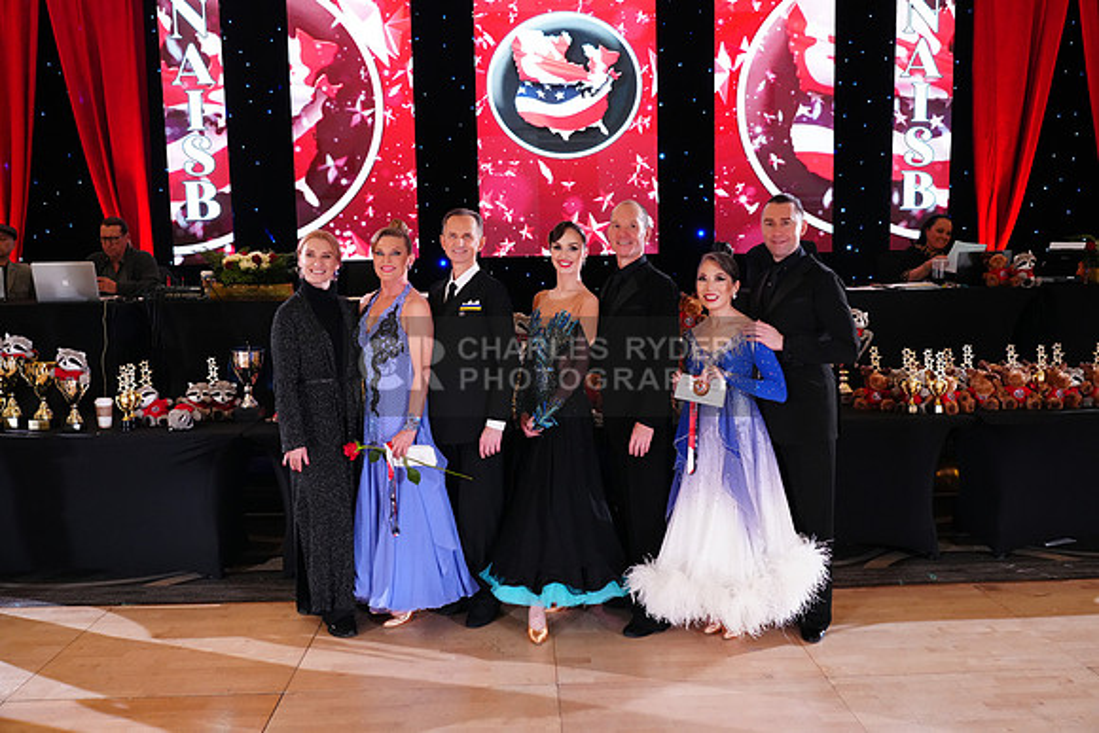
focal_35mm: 32
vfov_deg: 41.1
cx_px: 550
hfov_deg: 58.7
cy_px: 366
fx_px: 977
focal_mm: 32
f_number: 4
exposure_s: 1/250
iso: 4000
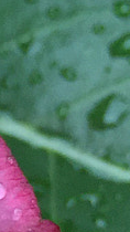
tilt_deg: -32.4
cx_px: -478
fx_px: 1478
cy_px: 201
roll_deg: +1.0
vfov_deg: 8.9
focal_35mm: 241
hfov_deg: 4.4
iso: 32
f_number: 2.2
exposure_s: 1/316
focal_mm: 4.15
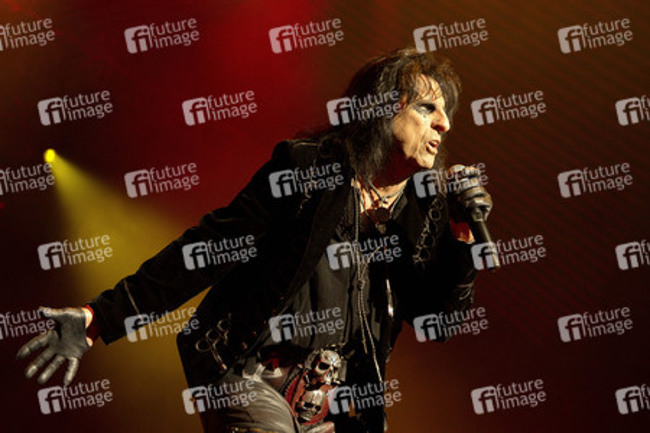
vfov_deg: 27.0
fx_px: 903
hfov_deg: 39.6
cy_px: 216
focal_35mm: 50
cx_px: 325
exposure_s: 1/250
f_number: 3.5
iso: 1600
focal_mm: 50
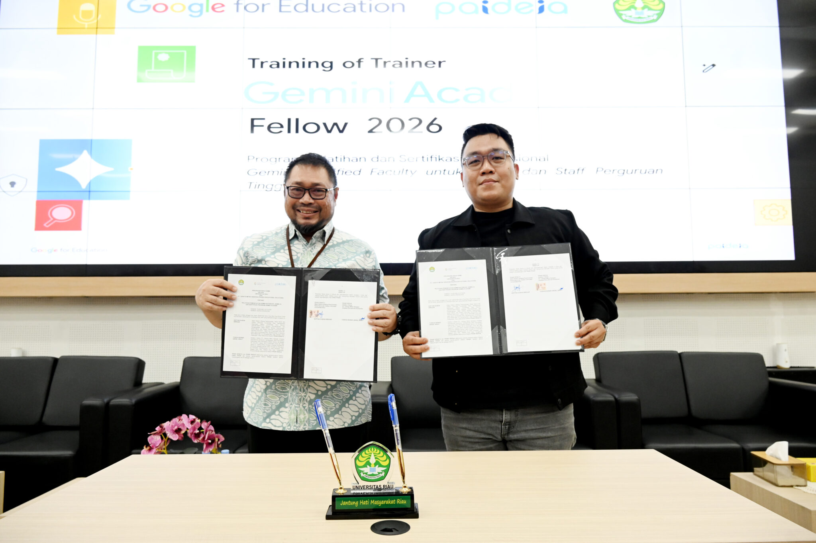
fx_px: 544
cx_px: 408
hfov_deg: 73.8
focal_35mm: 24
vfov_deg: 53.1
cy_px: 272
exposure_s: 1/125
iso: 3200
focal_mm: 24
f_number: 5.6
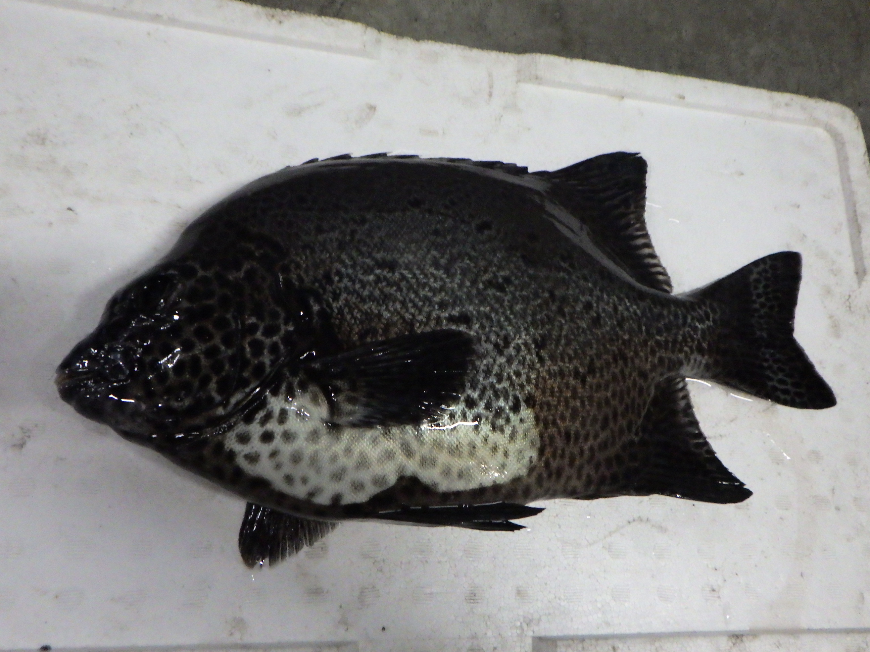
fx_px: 704
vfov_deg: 49.7
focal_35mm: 28
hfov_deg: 63.4
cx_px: 435
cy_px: 326
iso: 1600
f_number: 3.5
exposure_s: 1/45
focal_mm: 5
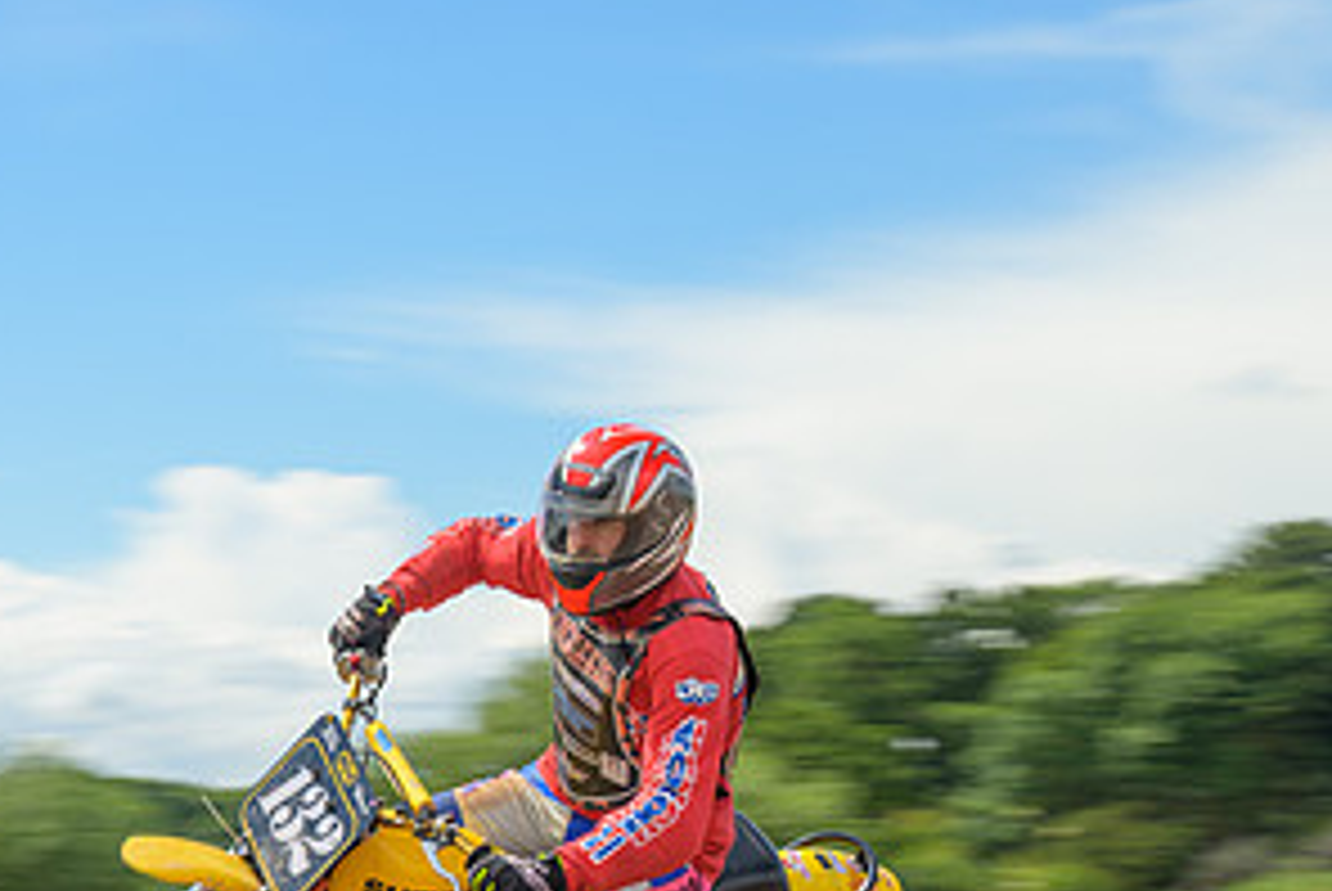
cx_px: 86
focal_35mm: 137
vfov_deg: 10.0
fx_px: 5074
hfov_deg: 14.8
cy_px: 520
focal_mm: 70
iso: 64
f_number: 8
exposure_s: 1/125
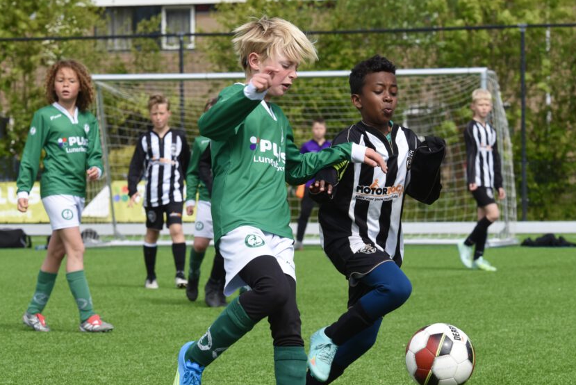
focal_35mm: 173
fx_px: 2770
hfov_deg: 11.9
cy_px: 236
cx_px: 250
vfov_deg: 7.9
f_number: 10
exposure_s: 1/800
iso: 640
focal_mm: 140
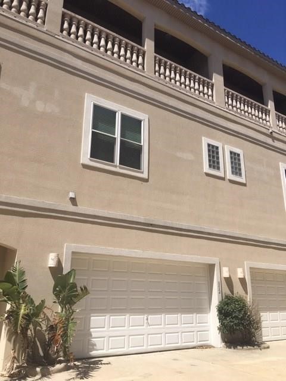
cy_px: 190
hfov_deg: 48.2
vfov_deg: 61.7
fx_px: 319
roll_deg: -1.6
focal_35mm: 29
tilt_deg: +19.9
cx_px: 143
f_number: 2.2
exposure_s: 1/2262
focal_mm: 4.15
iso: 25
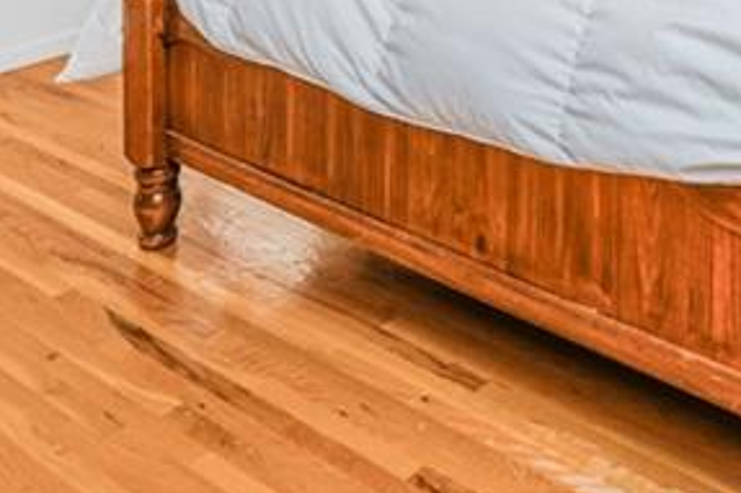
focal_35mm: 57
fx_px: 1173
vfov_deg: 18.9
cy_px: -369
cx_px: 658
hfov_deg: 33.3
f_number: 4
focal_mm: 16
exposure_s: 1/30
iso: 64
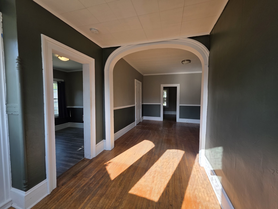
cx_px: 139
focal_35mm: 13
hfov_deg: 106.2
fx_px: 104
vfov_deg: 89.9
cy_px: 104
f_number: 1.9
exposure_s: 1/120
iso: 20
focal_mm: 2.2
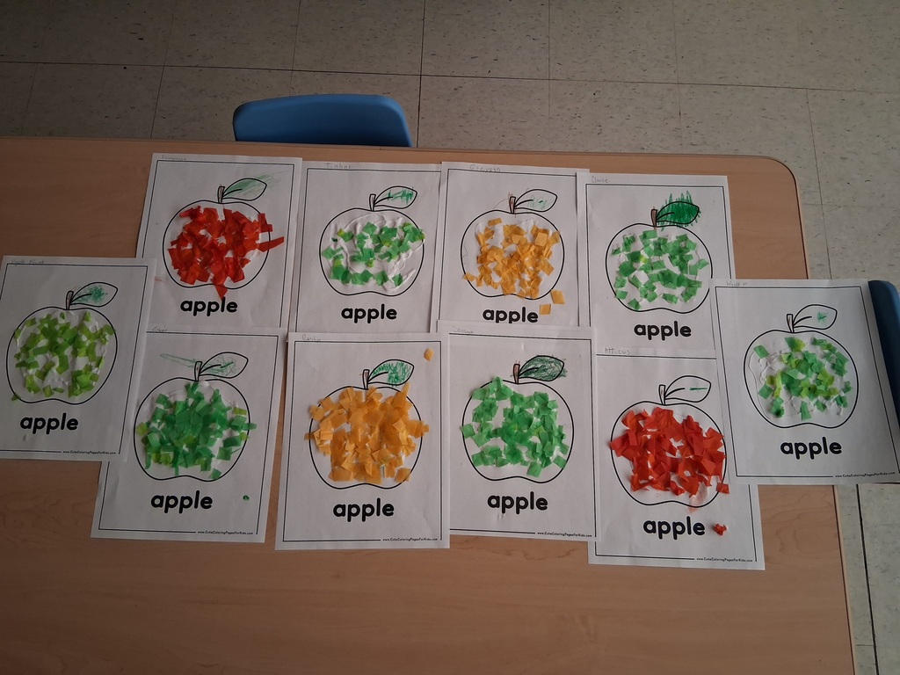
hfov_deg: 67.3
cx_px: 450
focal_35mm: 26
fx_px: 676
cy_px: 338
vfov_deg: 53.1
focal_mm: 3.98
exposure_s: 1/60.2
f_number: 1.8
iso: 400
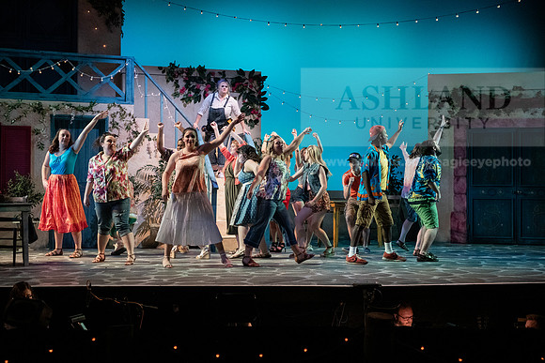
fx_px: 878
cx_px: 272
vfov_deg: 23.4
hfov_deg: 34.5
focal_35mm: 58
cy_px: 182
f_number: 3.2
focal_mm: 58
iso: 4000
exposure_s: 1/400
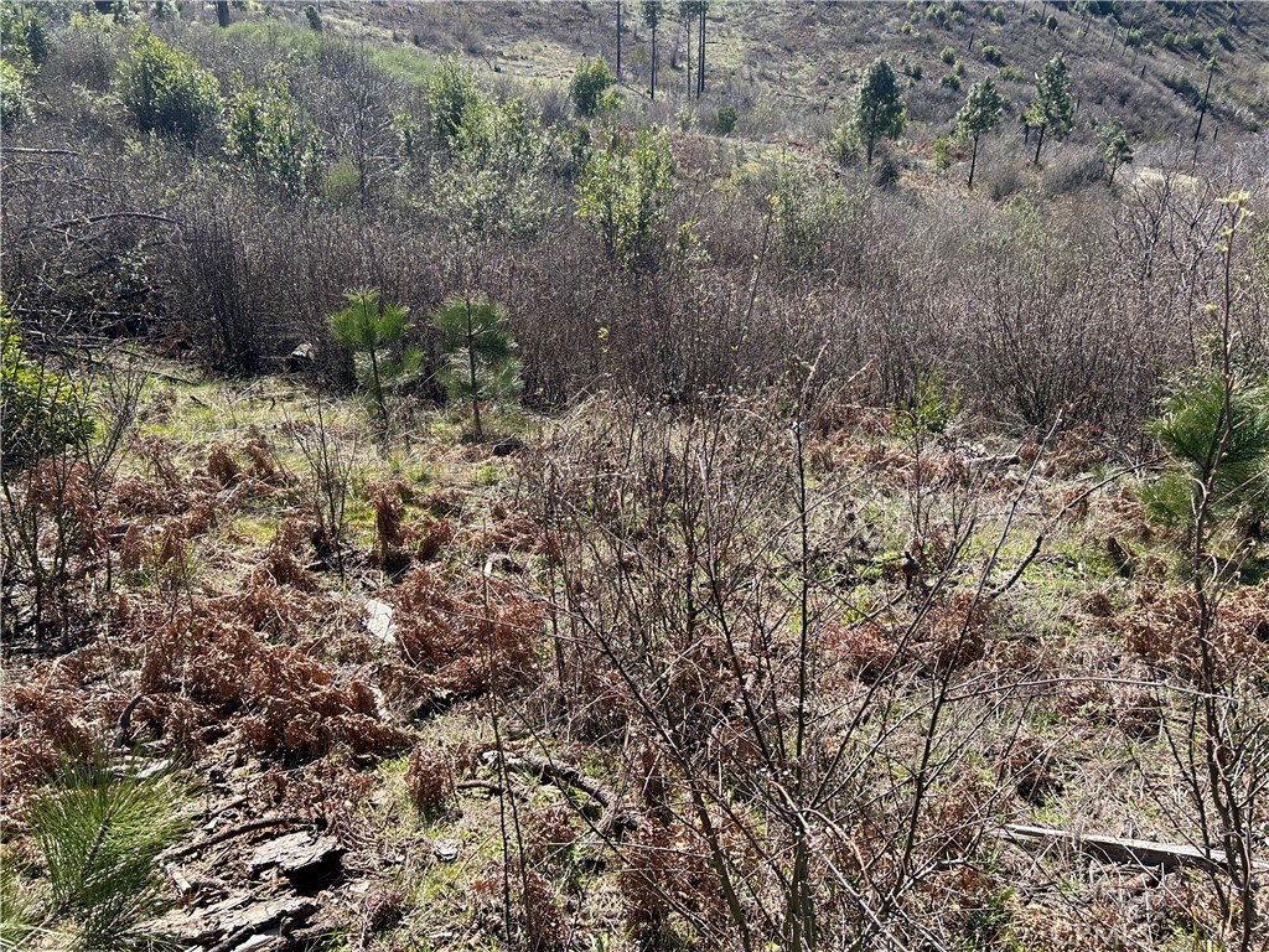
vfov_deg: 53.1
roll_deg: +0.6
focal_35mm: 26
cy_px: 476
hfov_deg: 67.3
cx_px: 634
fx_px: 953
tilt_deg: -28.1
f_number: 1.5
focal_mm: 5.7
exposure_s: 1/1669
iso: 50
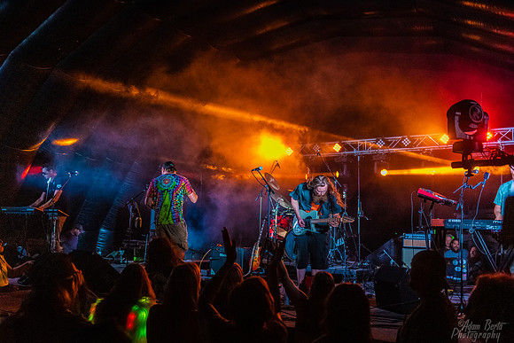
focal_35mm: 40
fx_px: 569
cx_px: 250
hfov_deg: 48.6
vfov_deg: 33.5
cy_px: 171
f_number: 2.8
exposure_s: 1/400
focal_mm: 38
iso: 6400
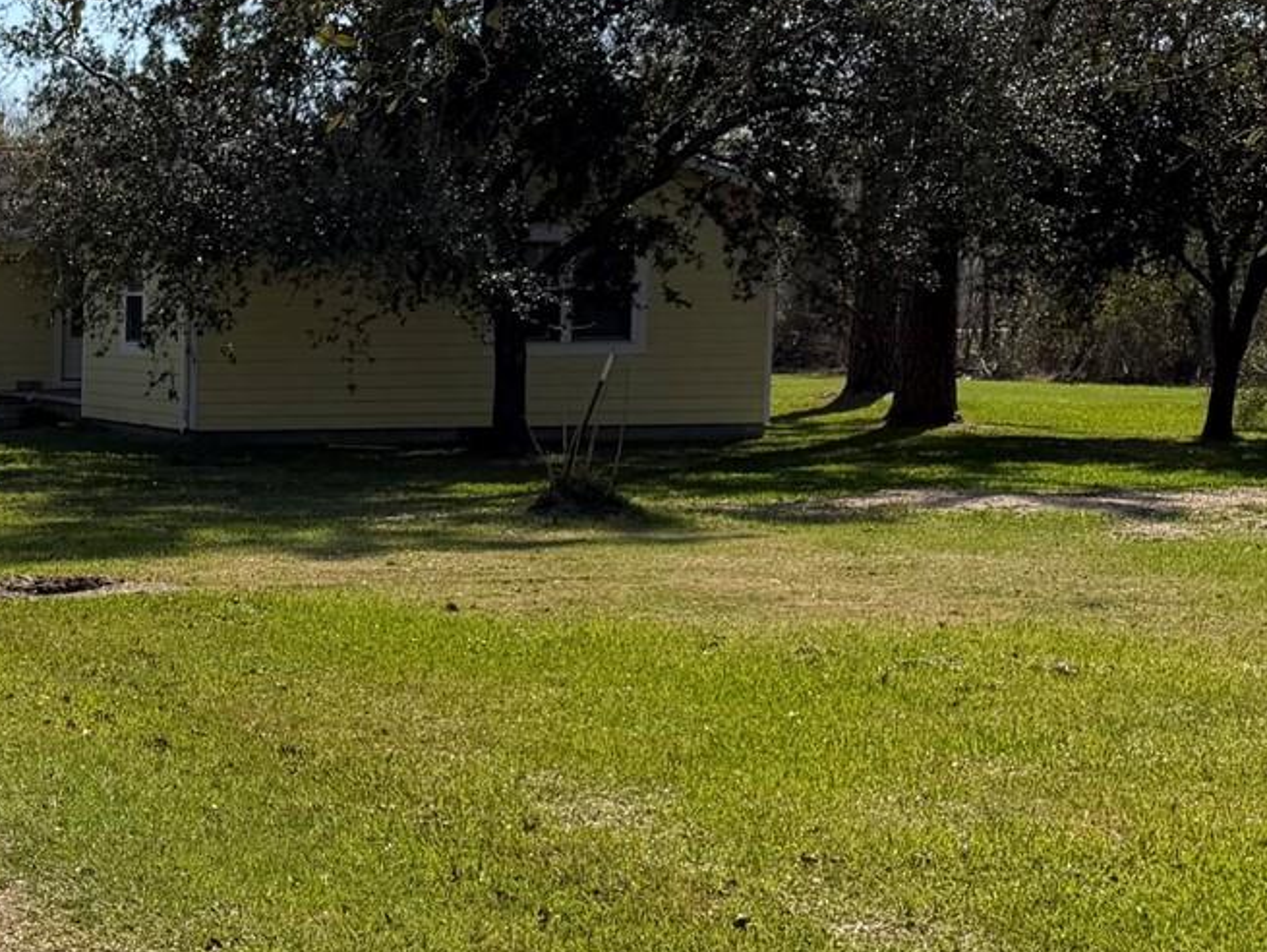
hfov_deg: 23.1
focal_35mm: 75
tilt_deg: -4.8
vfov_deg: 19.6
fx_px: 2747
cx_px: -368
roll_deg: -0.2
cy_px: 559
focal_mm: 6.76
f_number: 1.78
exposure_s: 1/6173
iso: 80
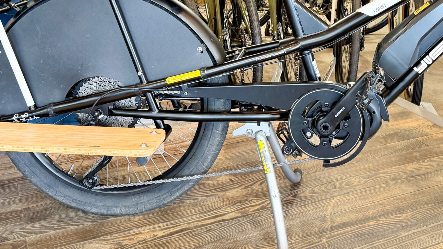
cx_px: 318
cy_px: 0
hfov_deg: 41.2
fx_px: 576
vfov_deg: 23.4
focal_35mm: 49
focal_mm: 6.76
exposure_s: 1/50
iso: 250
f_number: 1.8
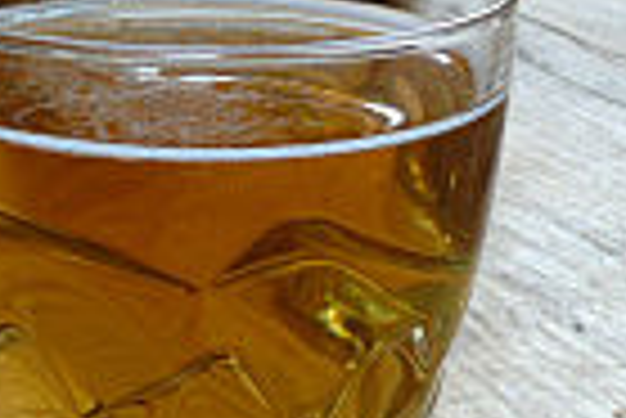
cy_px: -18
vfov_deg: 11.5
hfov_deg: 16.7
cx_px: -104
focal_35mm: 118
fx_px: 2054
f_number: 4
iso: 100
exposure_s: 1/160
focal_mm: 7.4
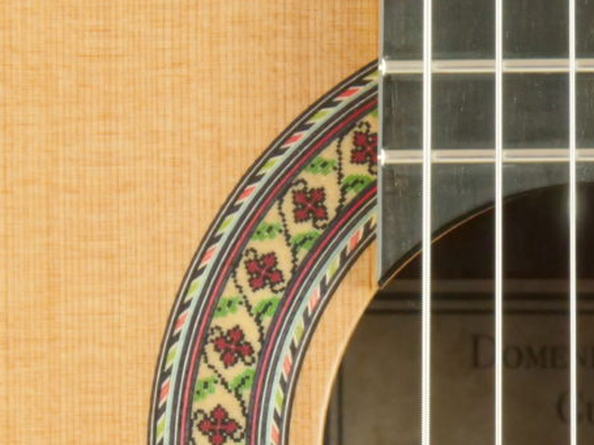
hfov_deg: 4.2
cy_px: 437
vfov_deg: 3.2
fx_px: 8046
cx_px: 574
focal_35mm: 469
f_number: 13
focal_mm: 100
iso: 3200
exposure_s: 1/50
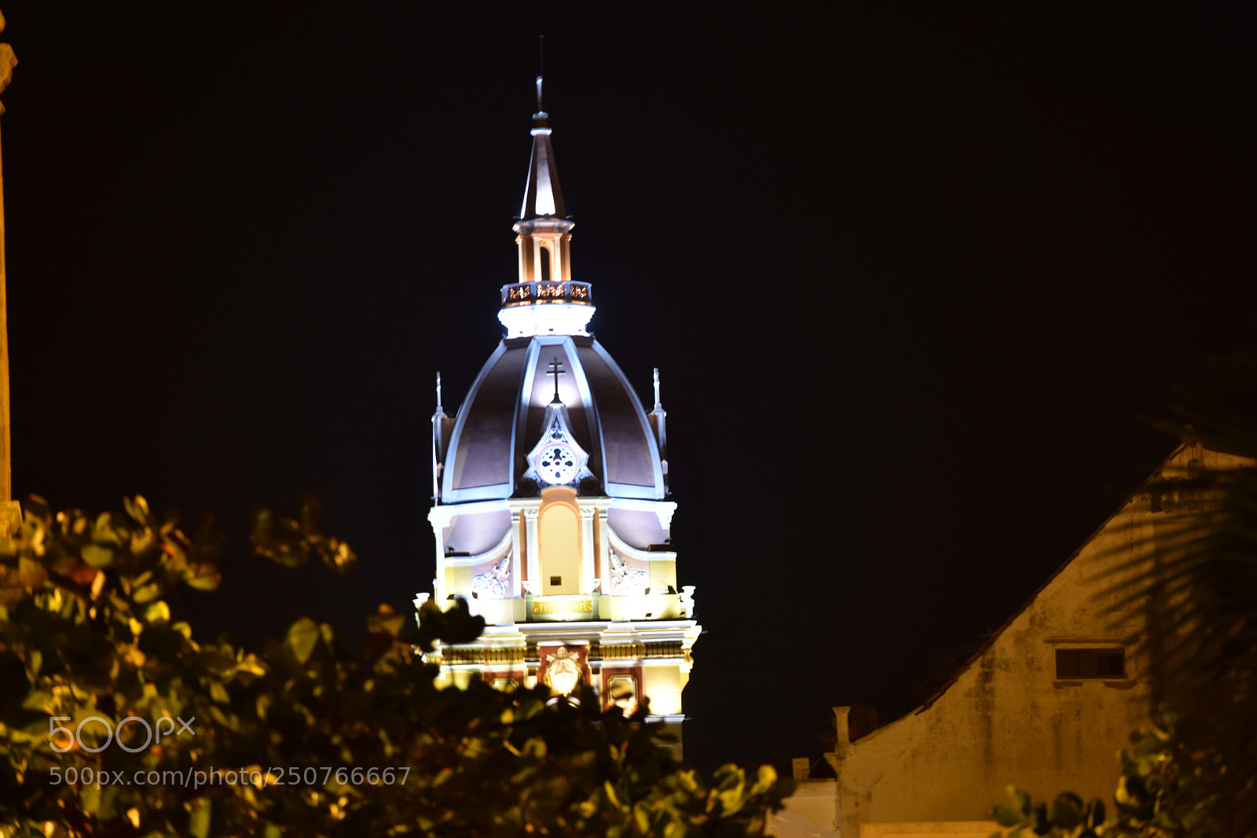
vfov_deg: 6.5
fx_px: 7331
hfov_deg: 9.8
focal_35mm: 210
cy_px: 419
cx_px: 628
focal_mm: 140
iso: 250
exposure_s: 1/2.5
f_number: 4.8
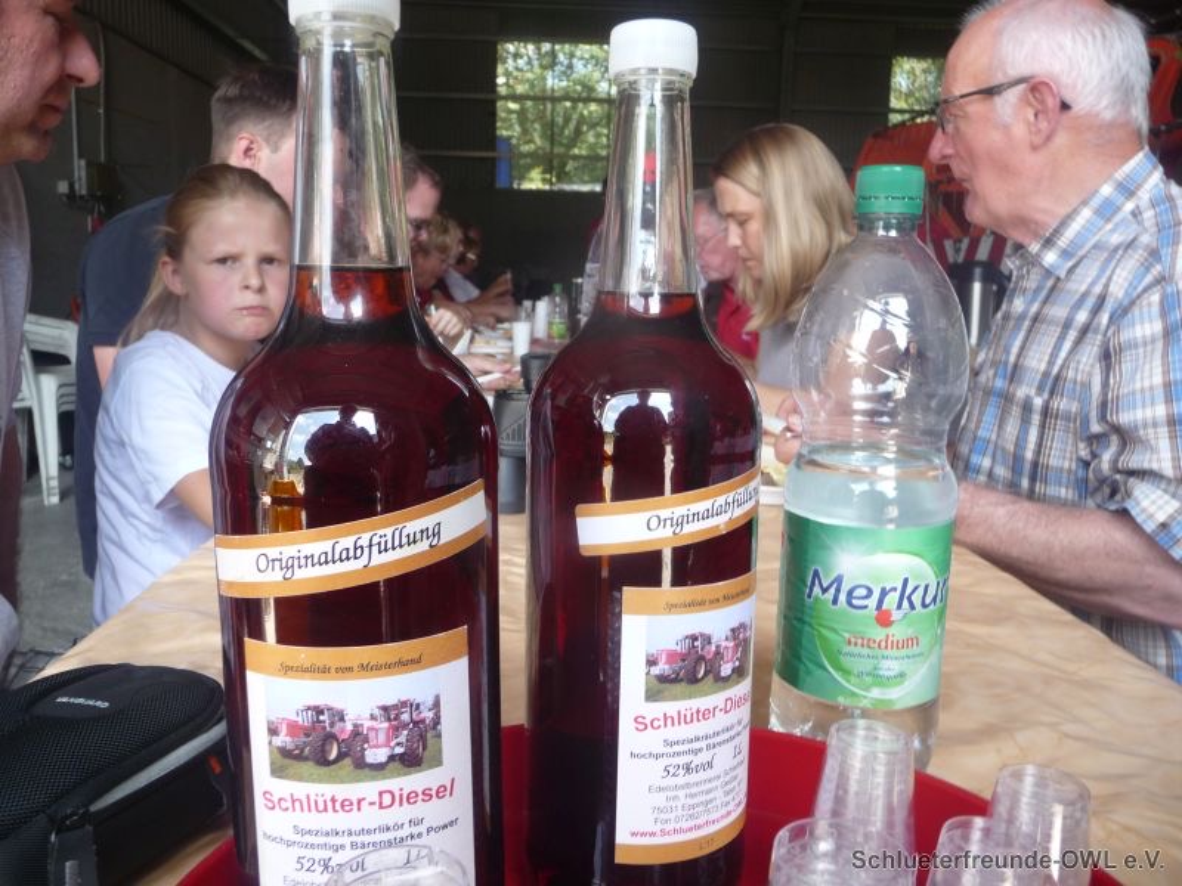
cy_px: 443
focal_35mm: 29
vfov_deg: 48.2
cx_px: 591
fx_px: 990
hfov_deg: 61.7
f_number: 3.3
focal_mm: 4.7
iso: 100
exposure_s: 1/40
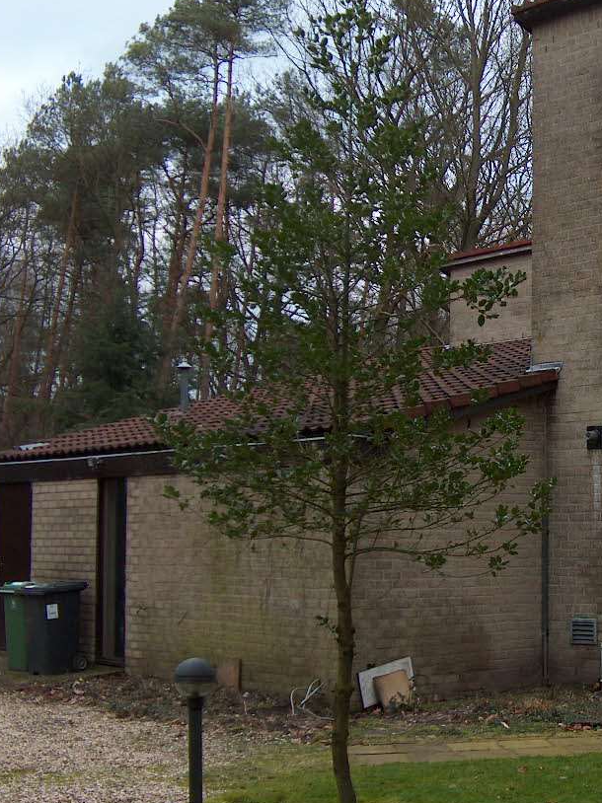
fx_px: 1369
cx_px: 581
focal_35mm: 59
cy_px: 438
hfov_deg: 23.9
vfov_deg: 32.7
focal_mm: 7.6
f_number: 2.8
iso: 106
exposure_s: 1/257
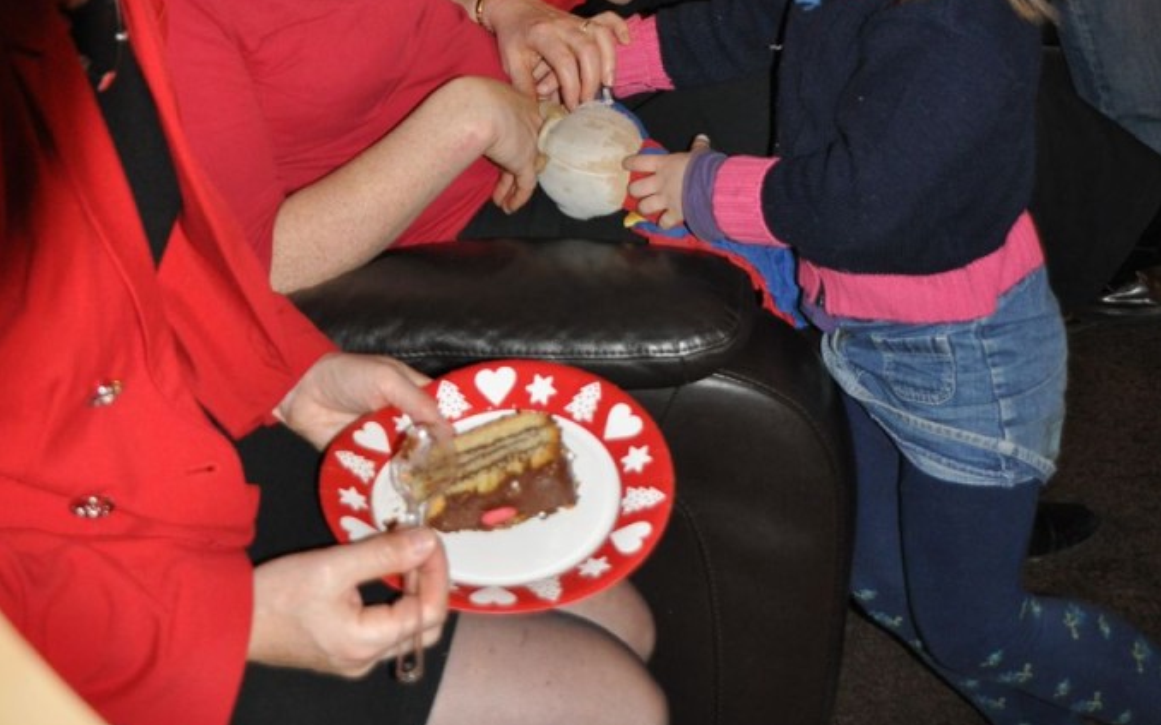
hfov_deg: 34.0
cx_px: 580
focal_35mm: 60
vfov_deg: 20.8
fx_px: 1898
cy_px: -17
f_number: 4
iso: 800
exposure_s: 1/60
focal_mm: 26
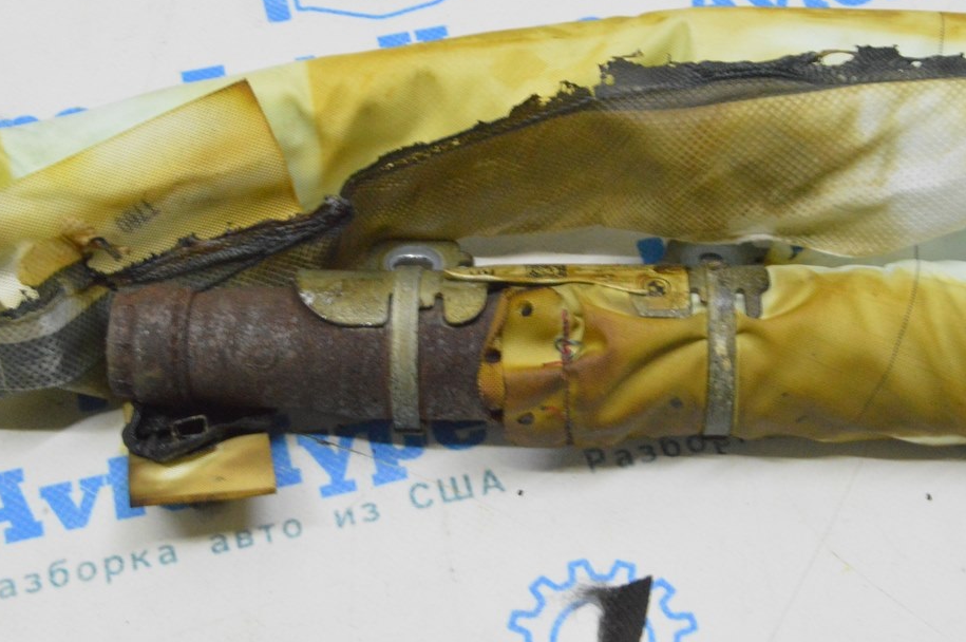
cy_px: 293
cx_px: 528
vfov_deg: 18.0
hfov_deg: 26.8
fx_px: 2025
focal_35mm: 76
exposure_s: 1/20
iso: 6400
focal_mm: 45
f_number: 20
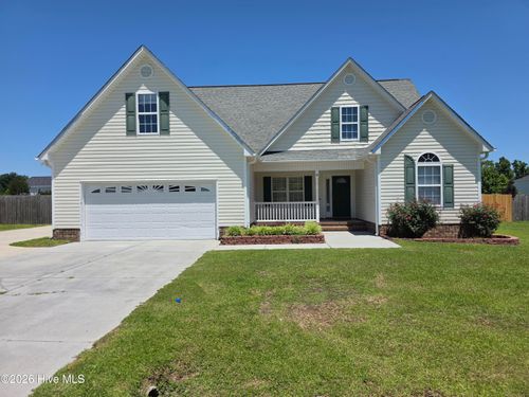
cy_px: 198
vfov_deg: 58.9
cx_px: 264
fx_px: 351
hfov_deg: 73.9
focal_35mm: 23
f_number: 1.7
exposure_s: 1/7944
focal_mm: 6.3
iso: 64
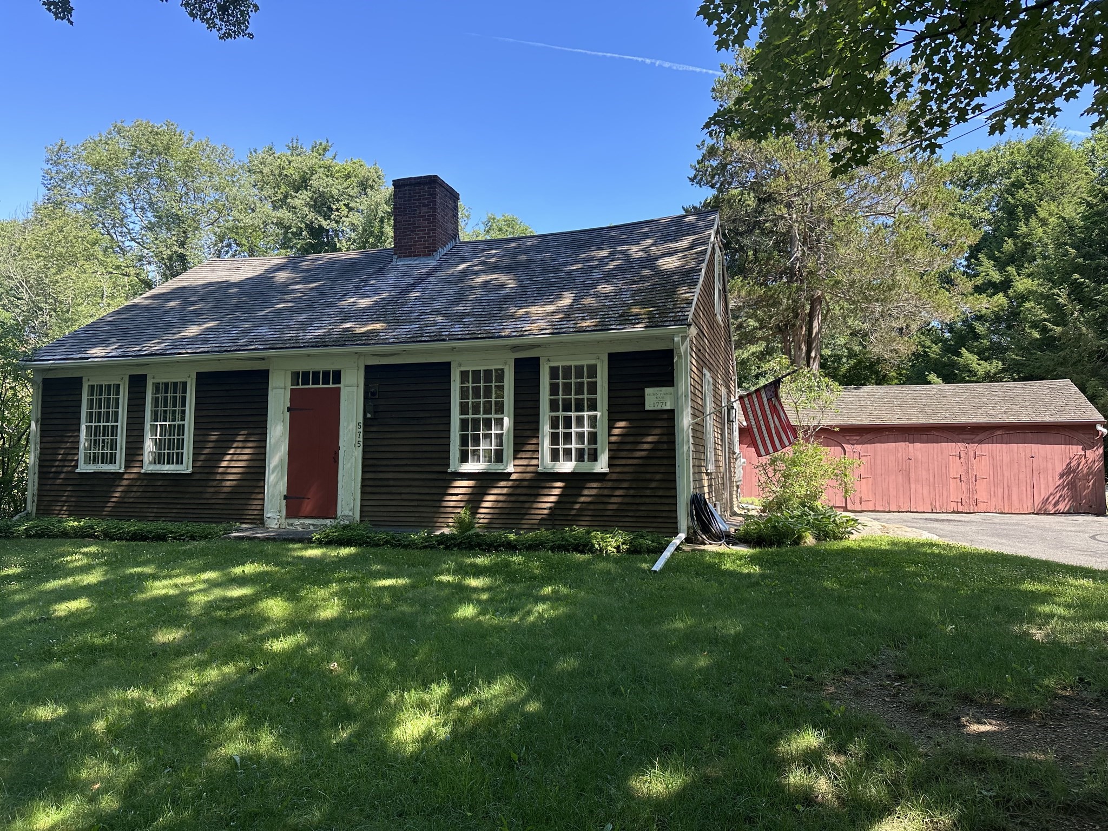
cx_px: 554
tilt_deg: +2.3
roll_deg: +0.1
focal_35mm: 24
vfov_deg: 56.8
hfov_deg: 71.6
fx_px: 768
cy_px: 416
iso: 80
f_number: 1.78
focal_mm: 6.86
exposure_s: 1/750
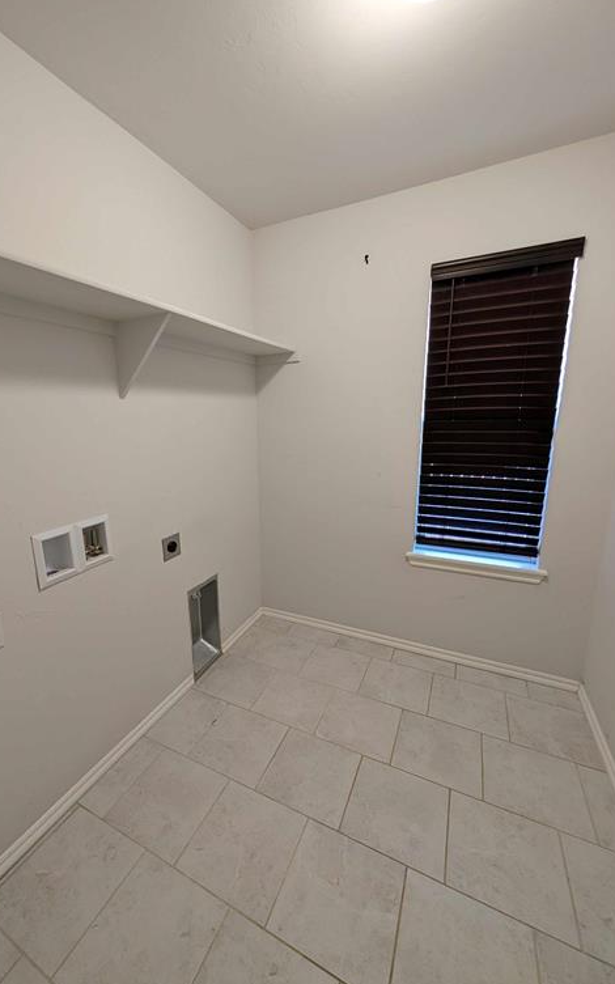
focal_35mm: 13
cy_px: 491
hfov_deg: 82.6
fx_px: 349
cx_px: 277
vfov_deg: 109.4
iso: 111
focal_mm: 2
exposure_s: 1/39
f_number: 1.7
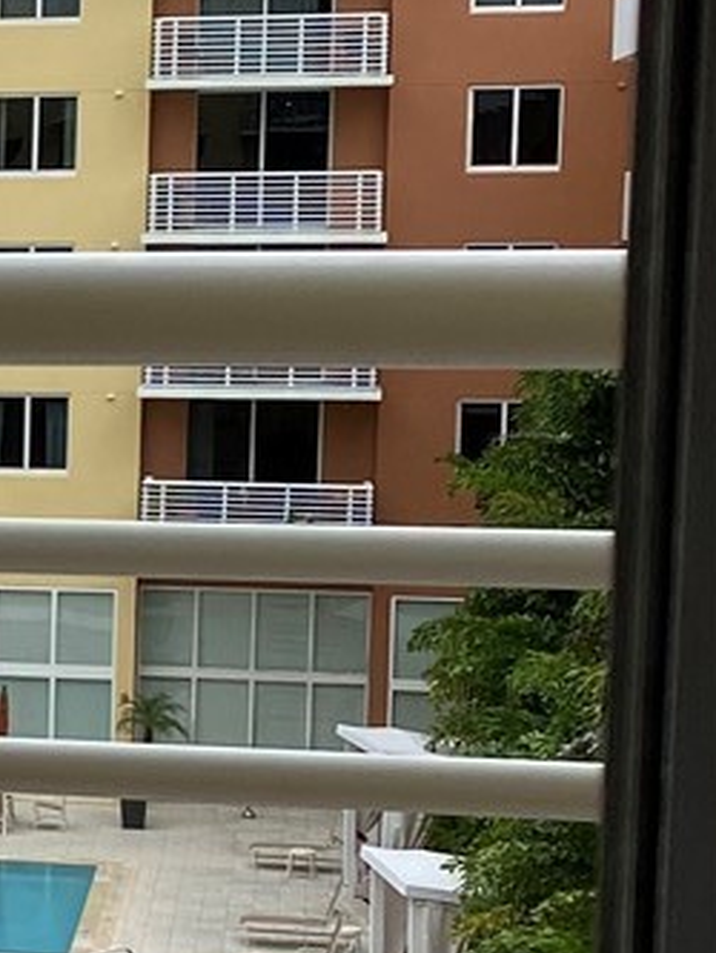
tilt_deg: -5.8
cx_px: -988
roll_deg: -0.1
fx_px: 3445
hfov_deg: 10.3
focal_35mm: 125
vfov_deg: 15.7
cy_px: 618
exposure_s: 1/1838
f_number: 1.8
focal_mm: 4.25
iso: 32
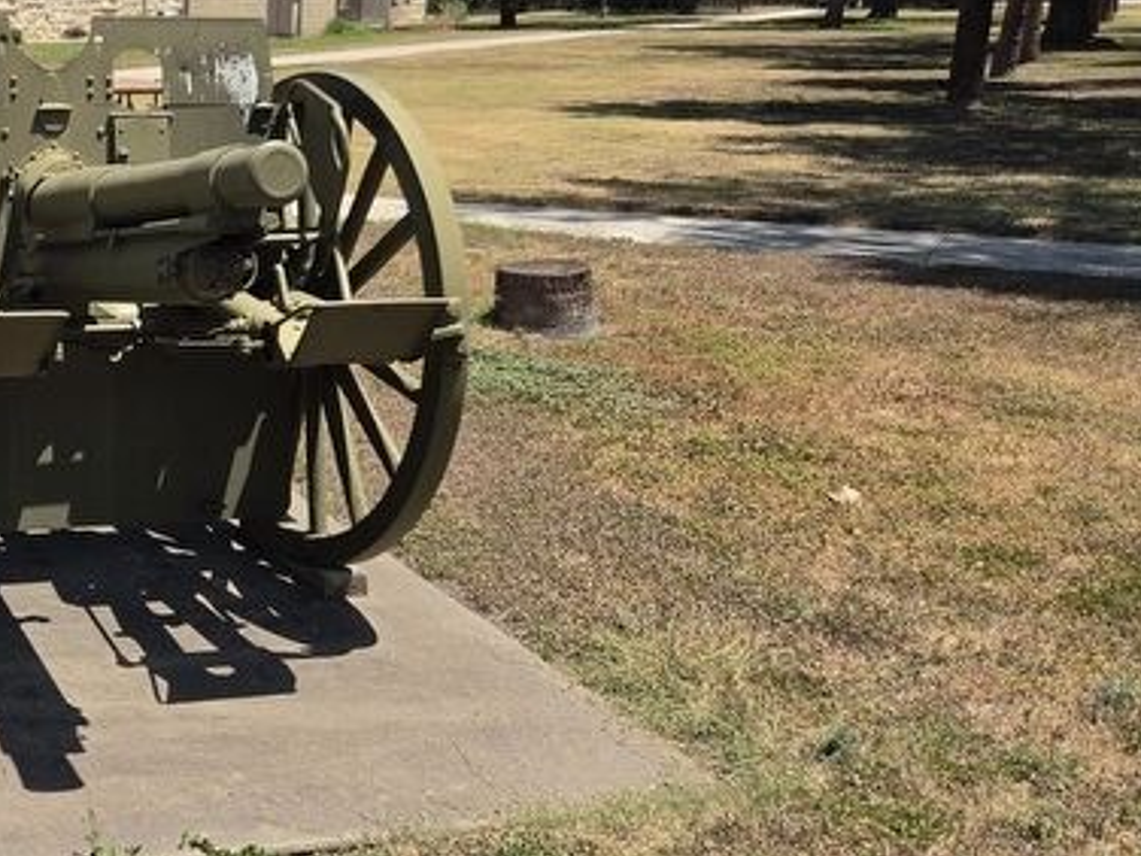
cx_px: -64
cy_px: 313
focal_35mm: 49
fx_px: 1615
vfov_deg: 29.5
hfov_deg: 34.5
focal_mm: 5.4
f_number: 1.8
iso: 80
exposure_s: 1/3840
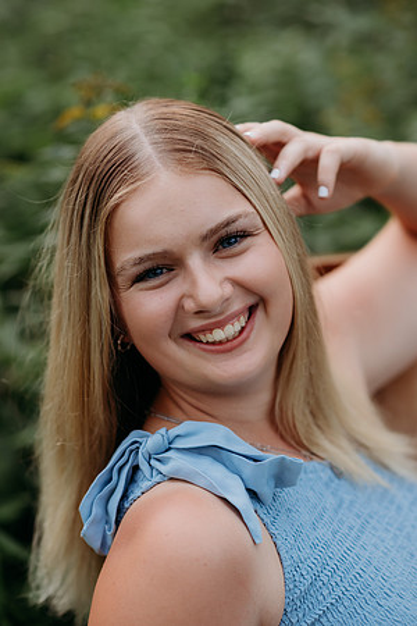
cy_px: 313
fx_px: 1477
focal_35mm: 85
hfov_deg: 16.1
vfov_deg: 23.9
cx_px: 208
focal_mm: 85
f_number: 2.5
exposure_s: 1/200
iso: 640
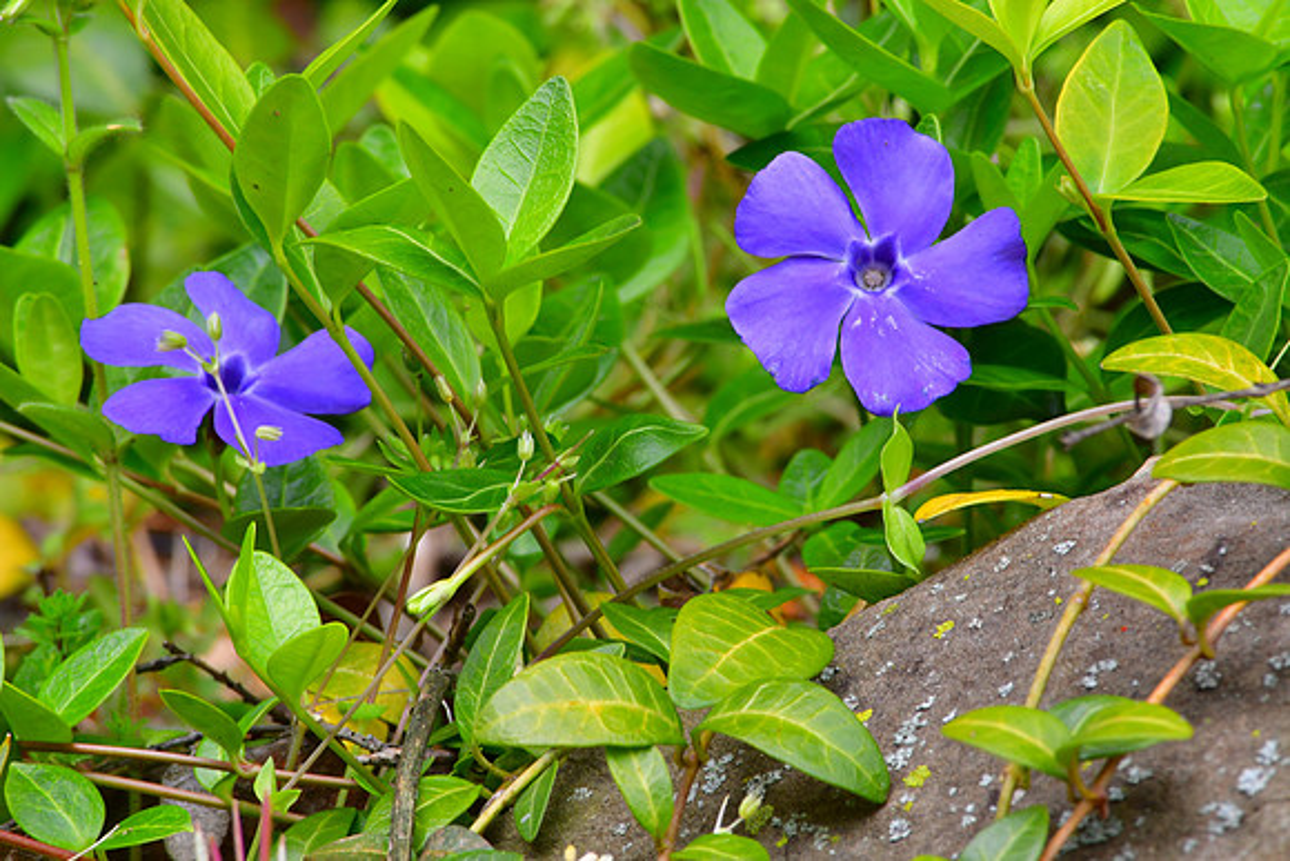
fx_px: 16128
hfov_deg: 4.6
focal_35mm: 450
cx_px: 645
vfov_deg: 3.1
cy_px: 430
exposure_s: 1/100
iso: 720
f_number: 16
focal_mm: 300
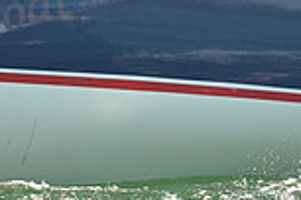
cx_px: -254
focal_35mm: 371
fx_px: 3102
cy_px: -52
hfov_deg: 5.5
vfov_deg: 3.7
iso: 400
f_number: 3.2
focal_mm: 98
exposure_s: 1/800
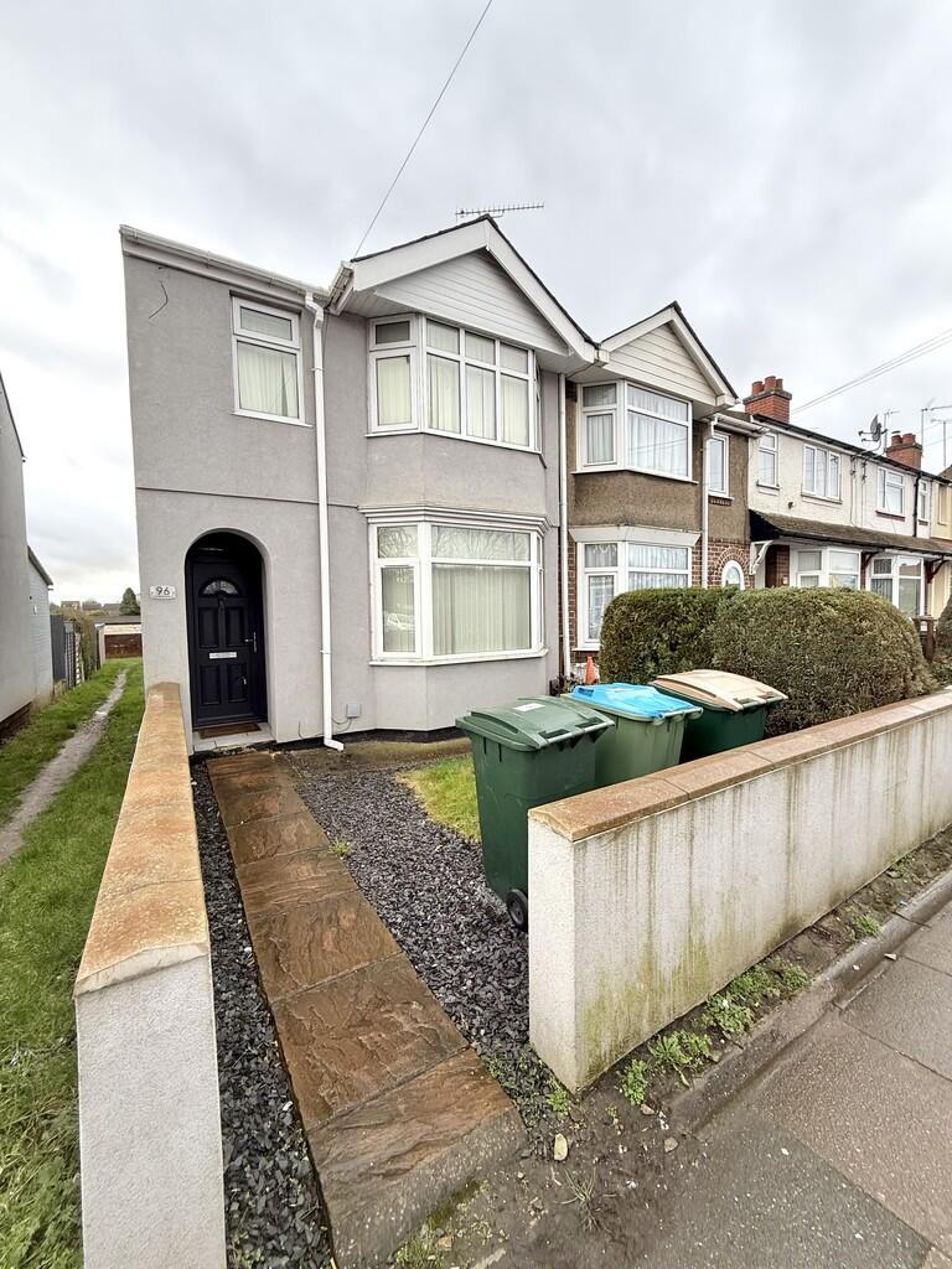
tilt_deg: -1.8
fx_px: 513
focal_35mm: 14
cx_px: 476
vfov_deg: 102.1
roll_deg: +0.8
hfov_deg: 85.7
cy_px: 634
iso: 50
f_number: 2.2
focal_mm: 2.22
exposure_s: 1/164
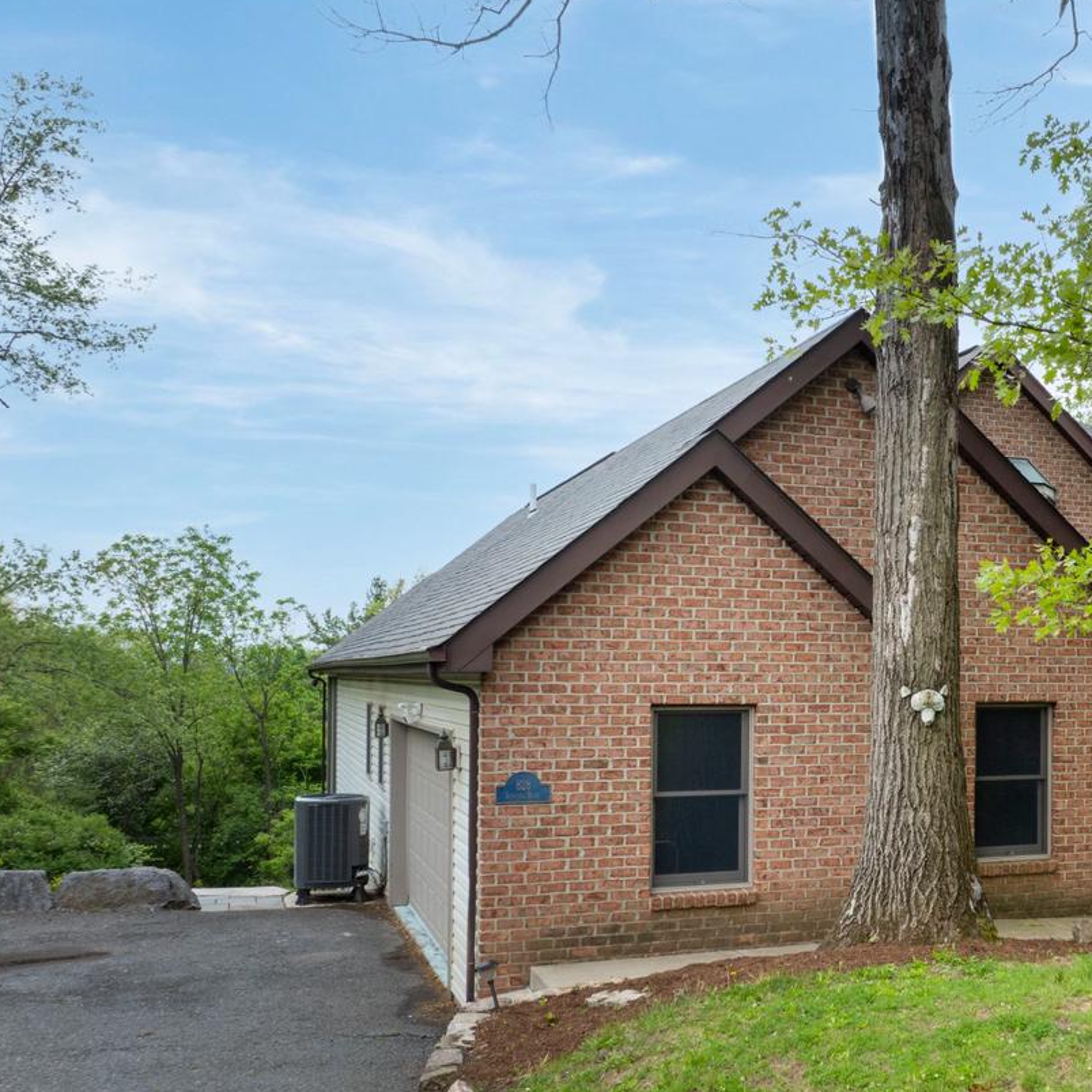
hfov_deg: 42.1
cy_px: 651
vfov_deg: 43.7
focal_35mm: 38
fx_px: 1356
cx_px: 855
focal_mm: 12.29
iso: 100
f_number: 7.1
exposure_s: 1/100
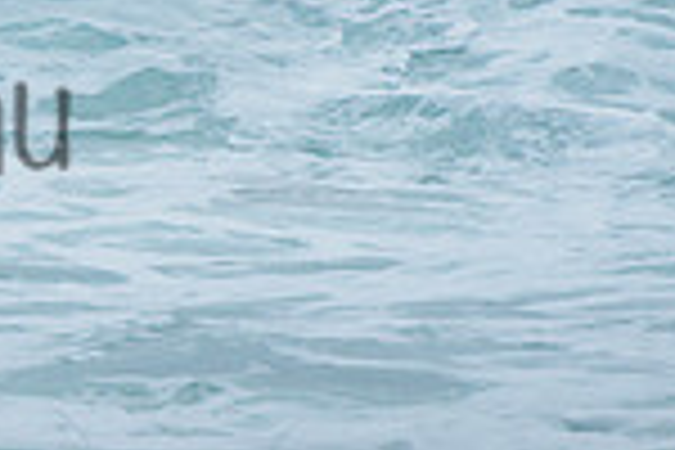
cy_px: -108
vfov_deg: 0.7
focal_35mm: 1891
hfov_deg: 1.1
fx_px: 35453
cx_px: -526
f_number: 8
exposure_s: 1/1600
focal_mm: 400
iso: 500
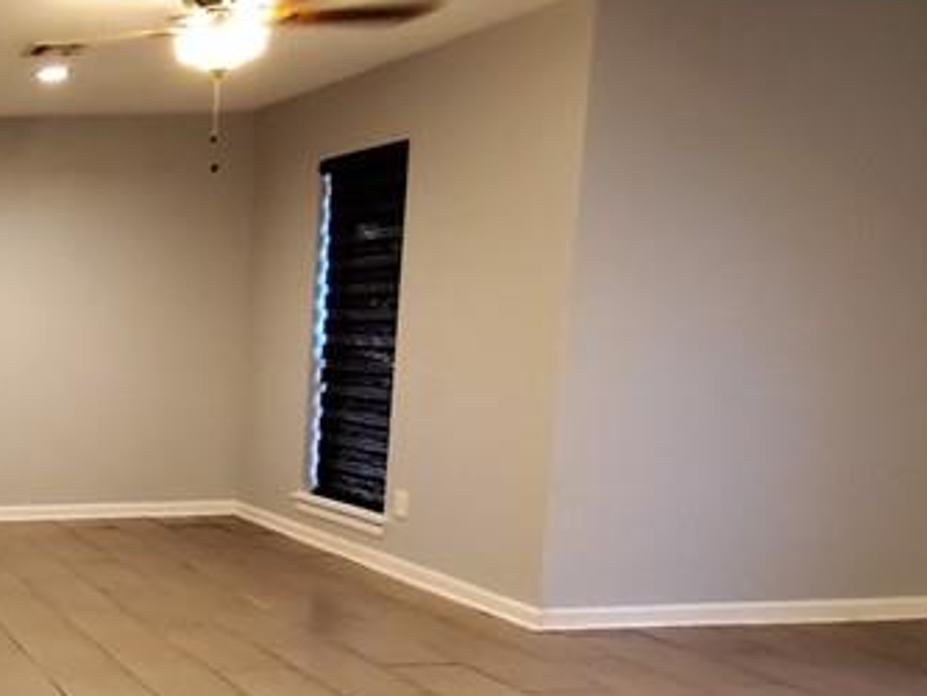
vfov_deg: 35.3
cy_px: 507
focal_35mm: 40
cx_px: -281
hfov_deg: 33.7
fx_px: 1072
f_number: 2.2
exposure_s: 1/29
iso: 500
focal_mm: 1.8
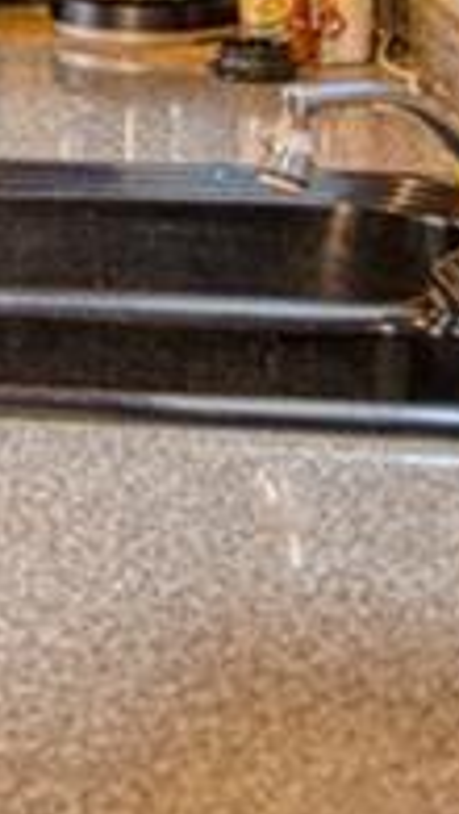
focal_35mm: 176
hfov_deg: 6.2
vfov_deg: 11.8
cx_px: -1014
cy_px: -315
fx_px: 3800
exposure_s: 1/40
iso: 8000
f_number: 4
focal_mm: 32
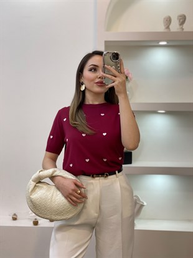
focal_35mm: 52
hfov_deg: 28.0
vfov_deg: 36.8
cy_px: 129
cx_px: 96
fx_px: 386
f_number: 2
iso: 80
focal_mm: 6
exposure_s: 1/100
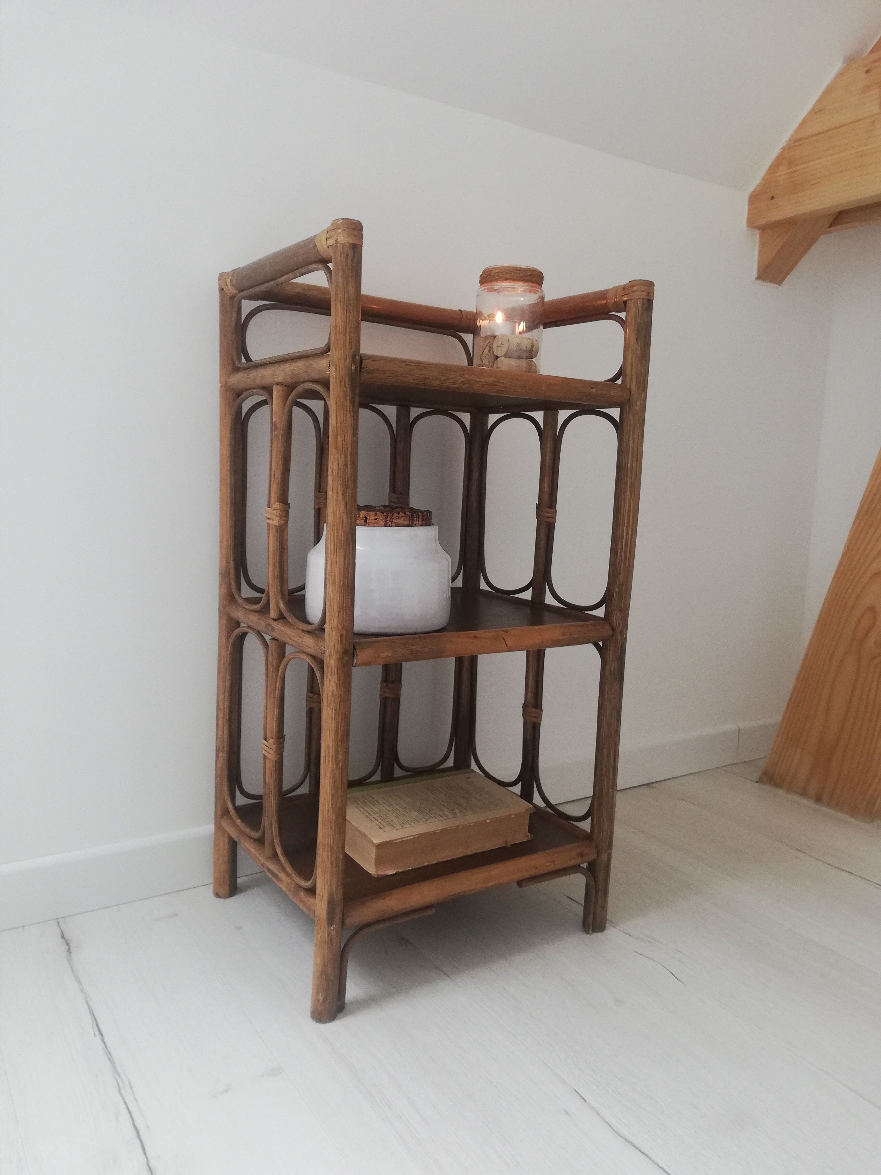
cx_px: 440
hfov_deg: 53.1
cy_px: 588
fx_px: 882
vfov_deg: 67.3
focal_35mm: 26
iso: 160
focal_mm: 3.81
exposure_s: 1/33.3
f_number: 2.2
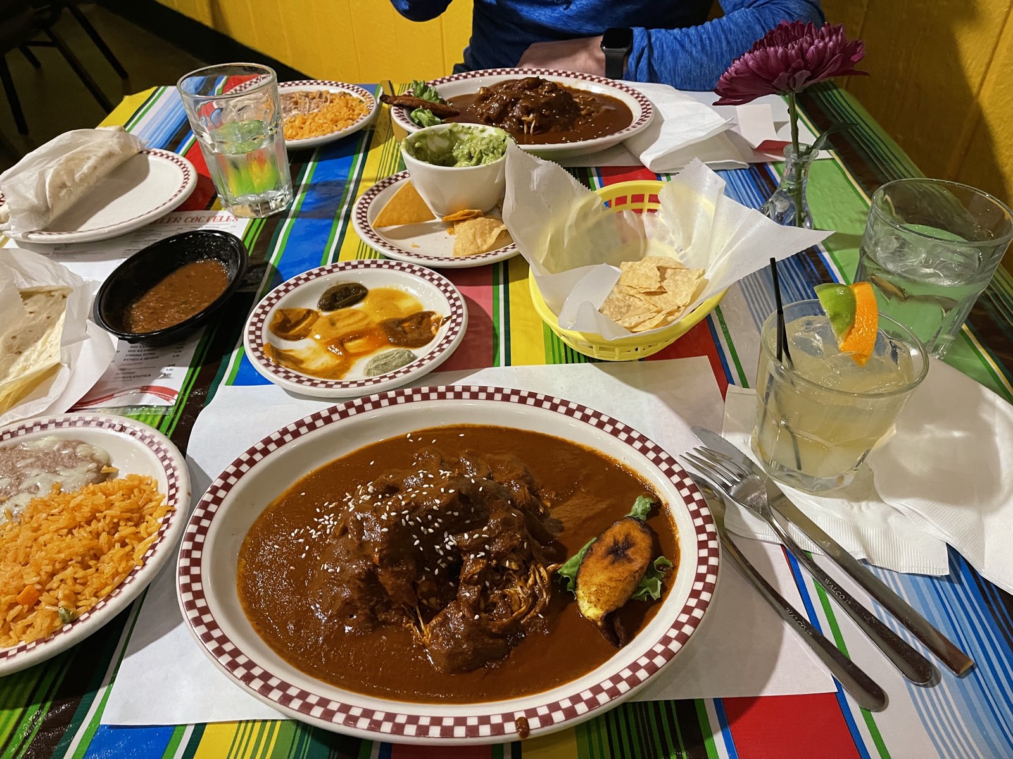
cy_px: 380
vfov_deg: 53.1
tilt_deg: -42.9
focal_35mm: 26
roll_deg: +2.0
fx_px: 761
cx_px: 506
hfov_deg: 67.3
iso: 500
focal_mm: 5.1
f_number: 1.6
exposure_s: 1/40
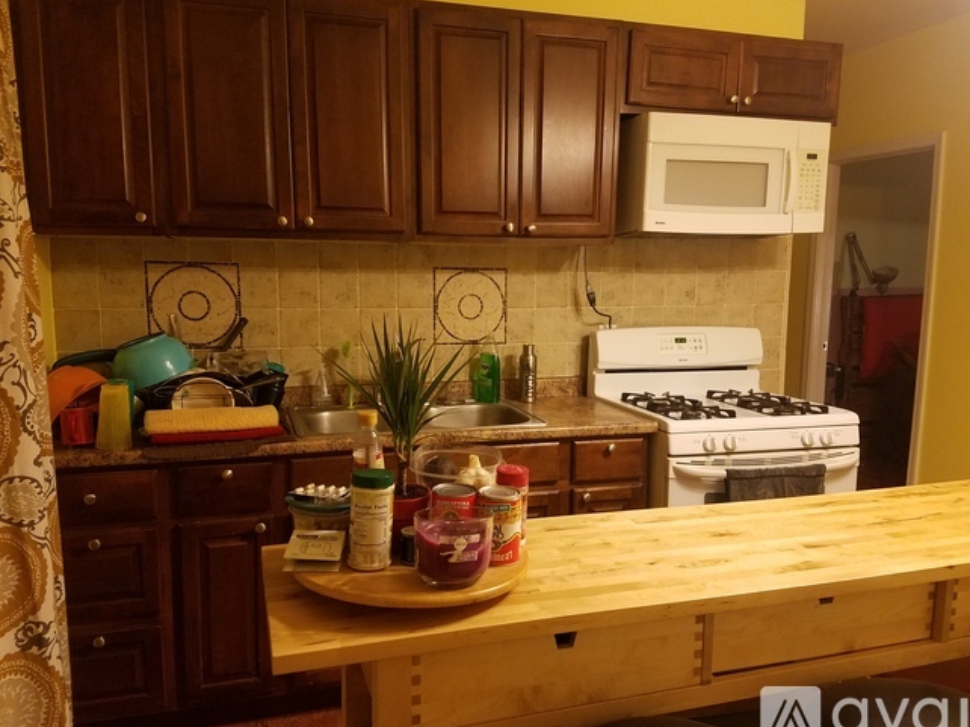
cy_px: 369
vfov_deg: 51.3
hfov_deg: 65.3
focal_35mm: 27
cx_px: 501
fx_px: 756
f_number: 1.7
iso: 200
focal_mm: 4.2
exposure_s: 1/24
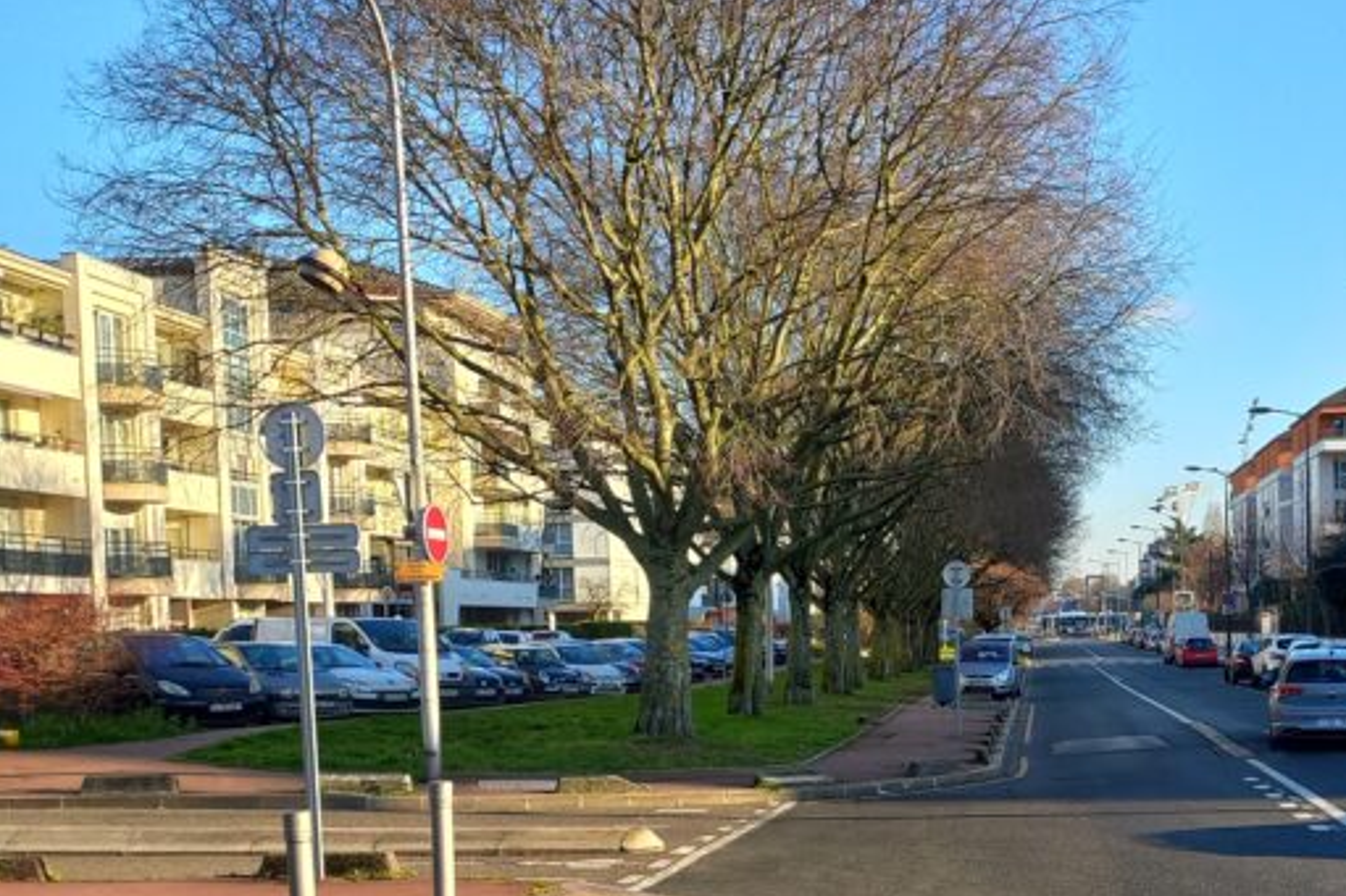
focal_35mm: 52
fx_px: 1943
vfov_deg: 25.5
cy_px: 736
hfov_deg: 36.8
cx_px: 1091
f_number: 1.8
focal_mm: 4.65
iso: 50
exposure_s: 1/391
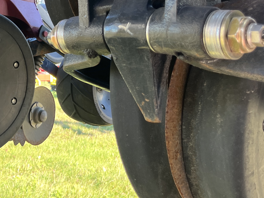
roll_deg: +0.4
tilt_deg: +3.7
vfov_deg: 24.6
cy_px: 23
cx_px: -25
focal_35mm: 58
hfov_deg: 29.9
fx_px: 442
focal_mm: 5.1
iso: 64
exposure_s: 1/171
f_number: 1.6
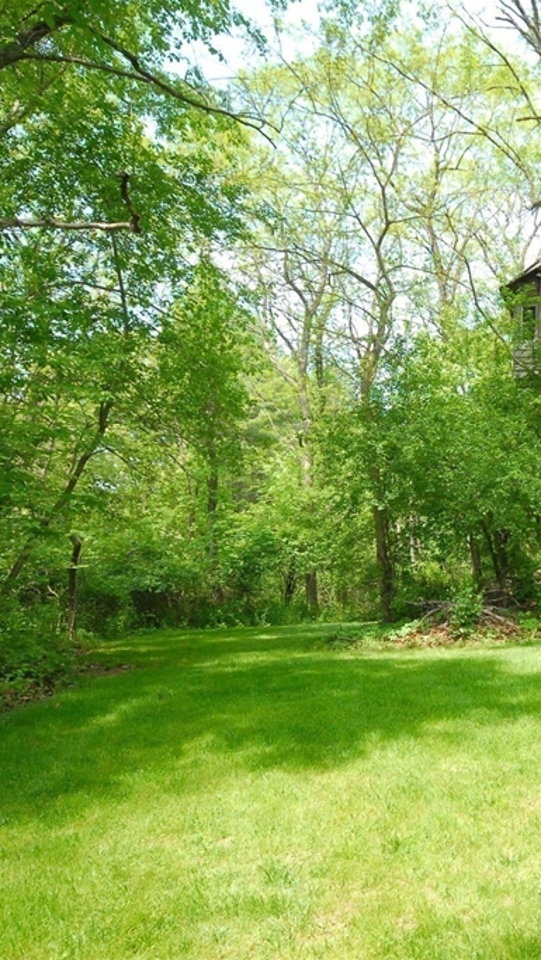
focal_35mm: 33
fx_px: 841
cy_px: 480
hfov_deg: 31.6
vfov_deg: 59.5
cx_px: 594
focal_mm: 14
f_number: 7.1
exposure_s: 1/250
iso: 800
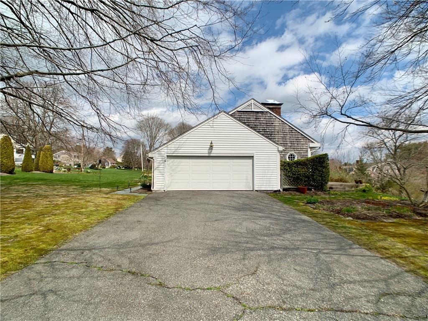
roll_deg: -0.8
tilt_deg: +2.7
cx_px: 214
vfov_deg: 53.1
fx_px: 321
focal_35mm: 26
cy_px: 160
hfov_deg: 67.3
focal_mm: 4.25
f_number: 1.8
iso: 25
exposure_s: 1/3650
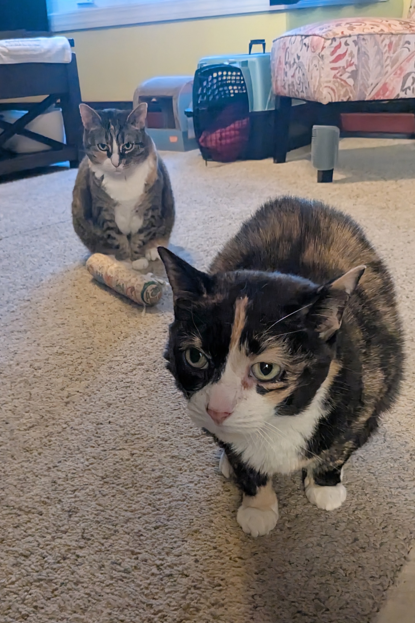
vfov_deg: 63.7
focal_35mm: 29
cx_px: 220
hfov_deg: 44.9
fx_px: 501
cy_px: 312
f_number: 1.73
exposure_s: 1/60
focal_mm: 4.38
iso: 2212
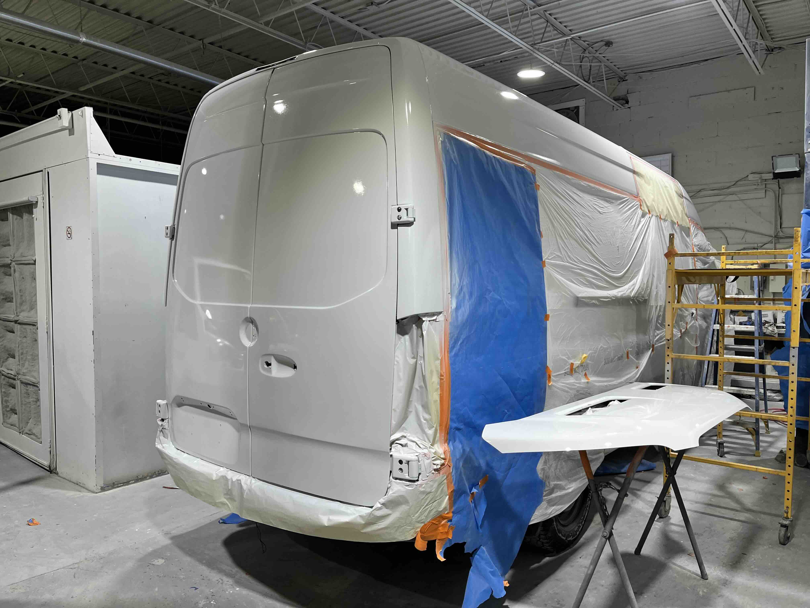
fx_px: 608
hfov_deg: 67.3
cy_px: 304
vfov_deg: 53.1
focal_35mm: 26
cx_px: 405
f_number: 1.6
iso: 64
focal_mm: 5.1
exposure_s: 1/120
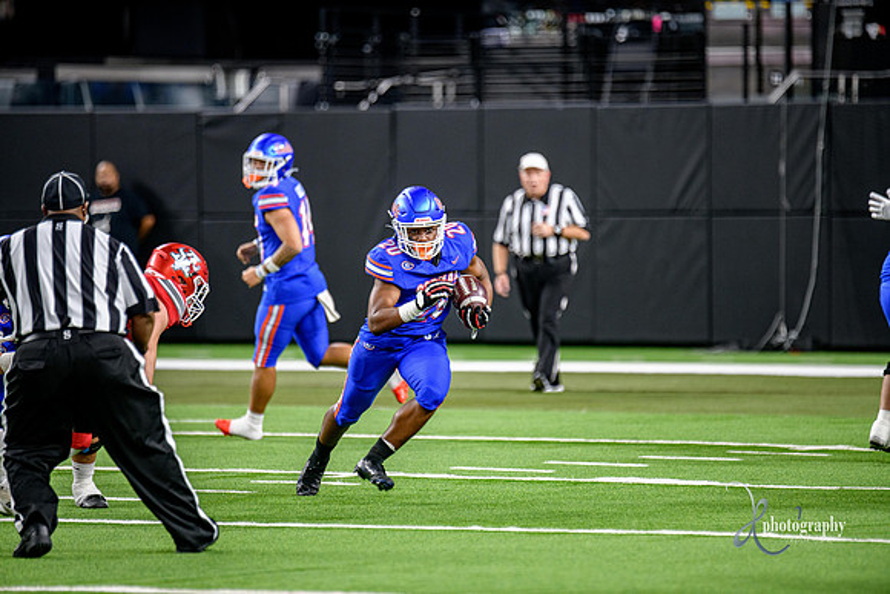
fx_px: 7418
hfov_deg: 6.9
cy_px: 297
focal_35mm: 300
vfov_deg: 4.6
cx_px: 445
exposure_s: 1/400
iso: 1250
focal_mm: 300
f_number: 2.8
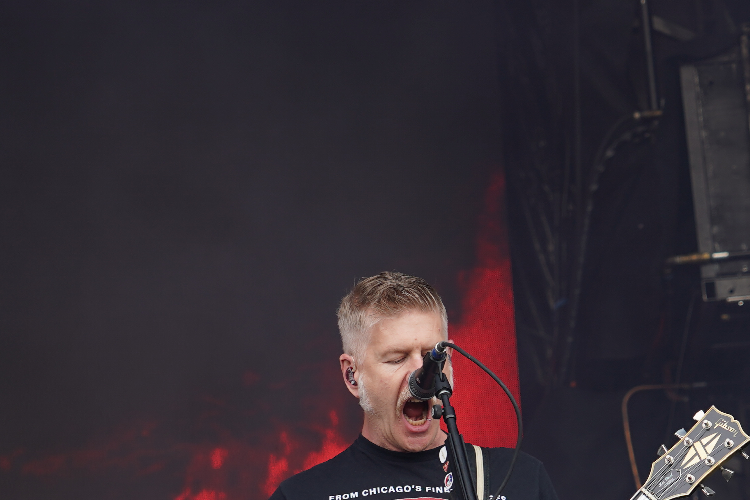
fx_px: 3625
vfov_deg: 7.9
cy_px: 393
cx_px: 369
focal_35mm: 174
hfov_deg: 11.8
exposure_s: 1/125
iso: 100
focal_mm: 65
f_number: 5
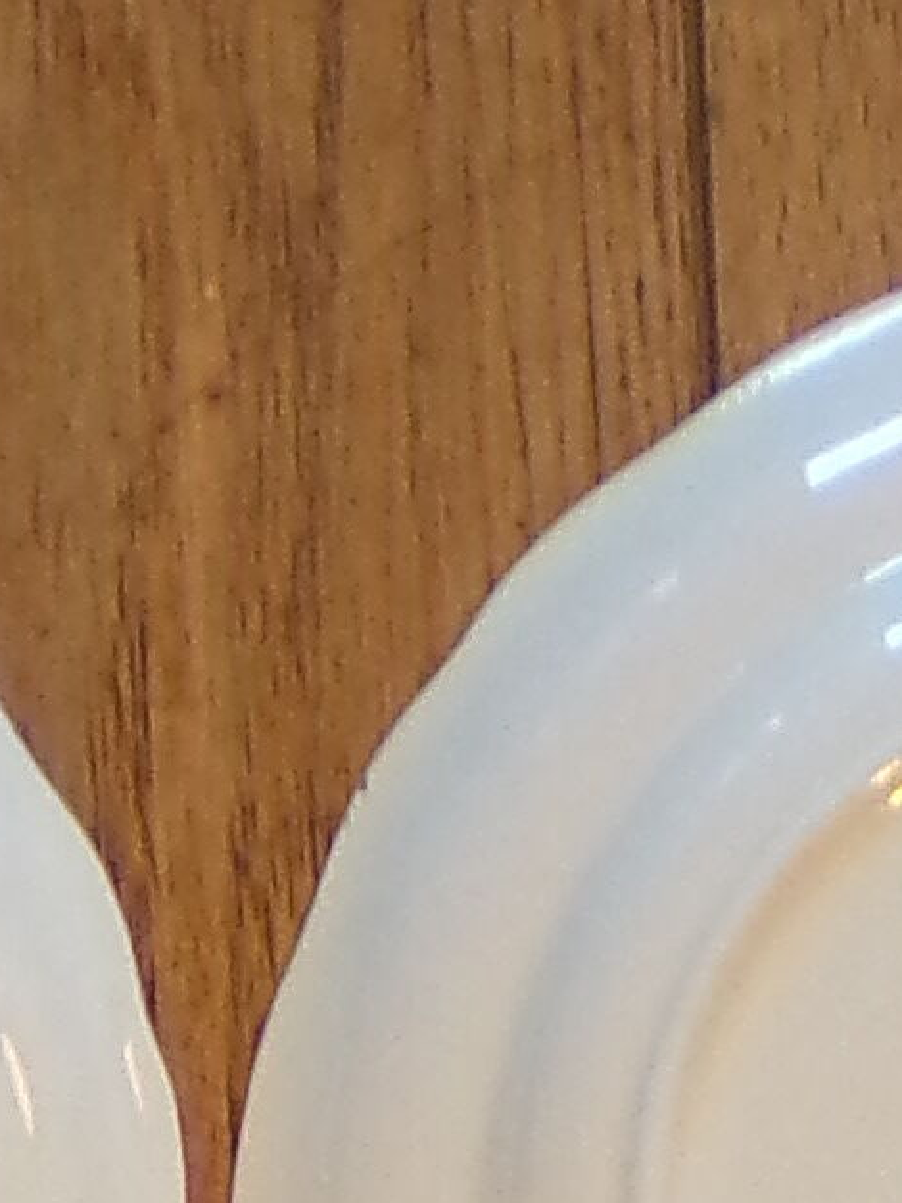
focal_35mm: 360
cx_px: 251
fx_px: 12512
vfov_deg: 5.0
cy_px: 4388
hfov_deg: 4.1
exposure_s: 1/27
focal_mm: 8.7
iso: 200
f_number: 3.5
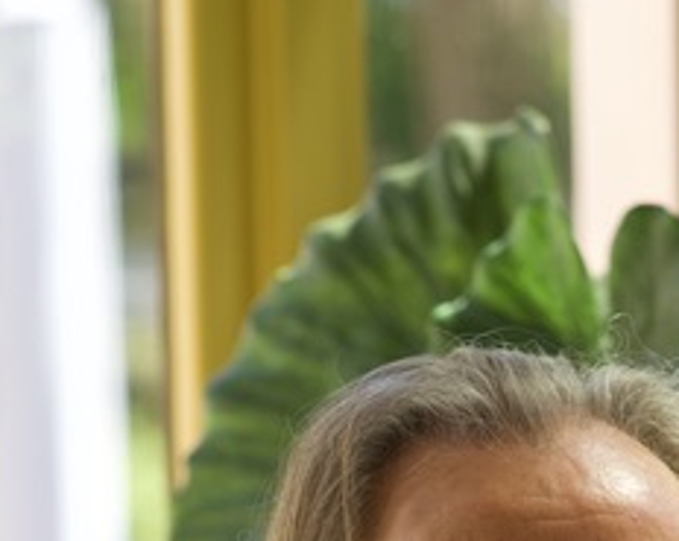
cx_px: 650
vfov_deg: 4.1
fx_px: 7506
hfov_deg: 5.2
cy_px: 968
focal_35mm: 374
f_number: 3.5
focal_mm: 85
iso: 250
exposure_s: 1/320
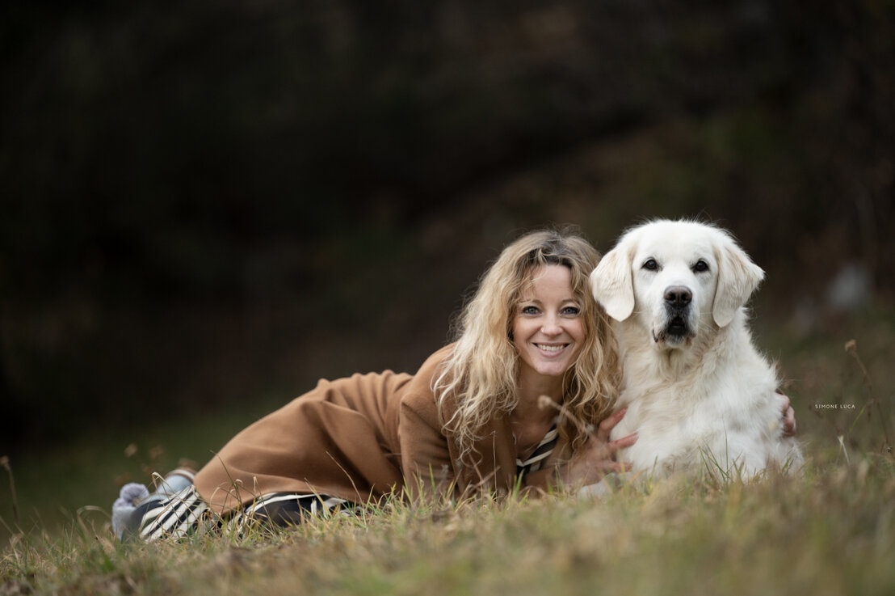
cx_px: 448
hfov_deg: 11.1
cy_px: 298
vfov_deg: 7.4
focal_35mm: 185
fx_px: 4596
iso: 640
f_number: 2.8
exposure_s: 1/500
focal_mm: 185
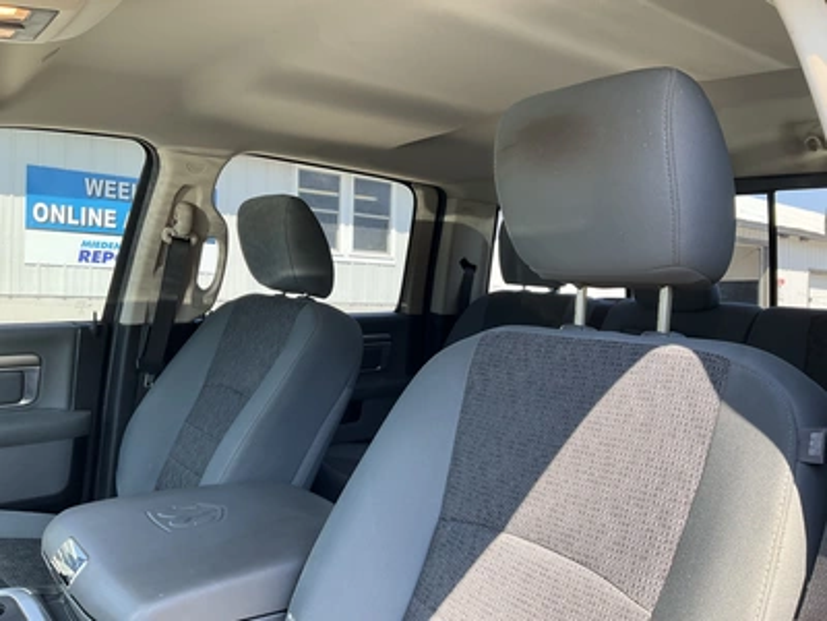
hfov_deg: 61.7
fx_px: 693
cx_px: 414
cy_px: 310
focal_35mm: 29
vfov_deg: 48.2
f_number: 1.8
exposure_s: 1/143
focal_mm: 3
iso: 25
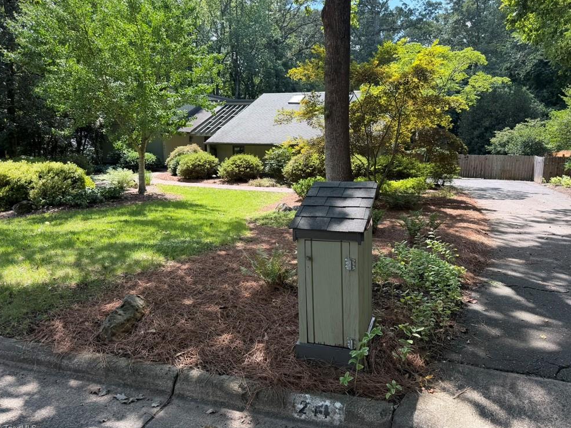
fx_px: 412
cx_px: 292
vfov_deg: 54.9
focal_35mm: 25
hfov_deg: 69.4
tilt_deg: -9.6
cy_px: 211
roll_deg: -0.5
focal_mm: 6.76
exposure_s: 1/547
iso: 80
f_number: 1.78
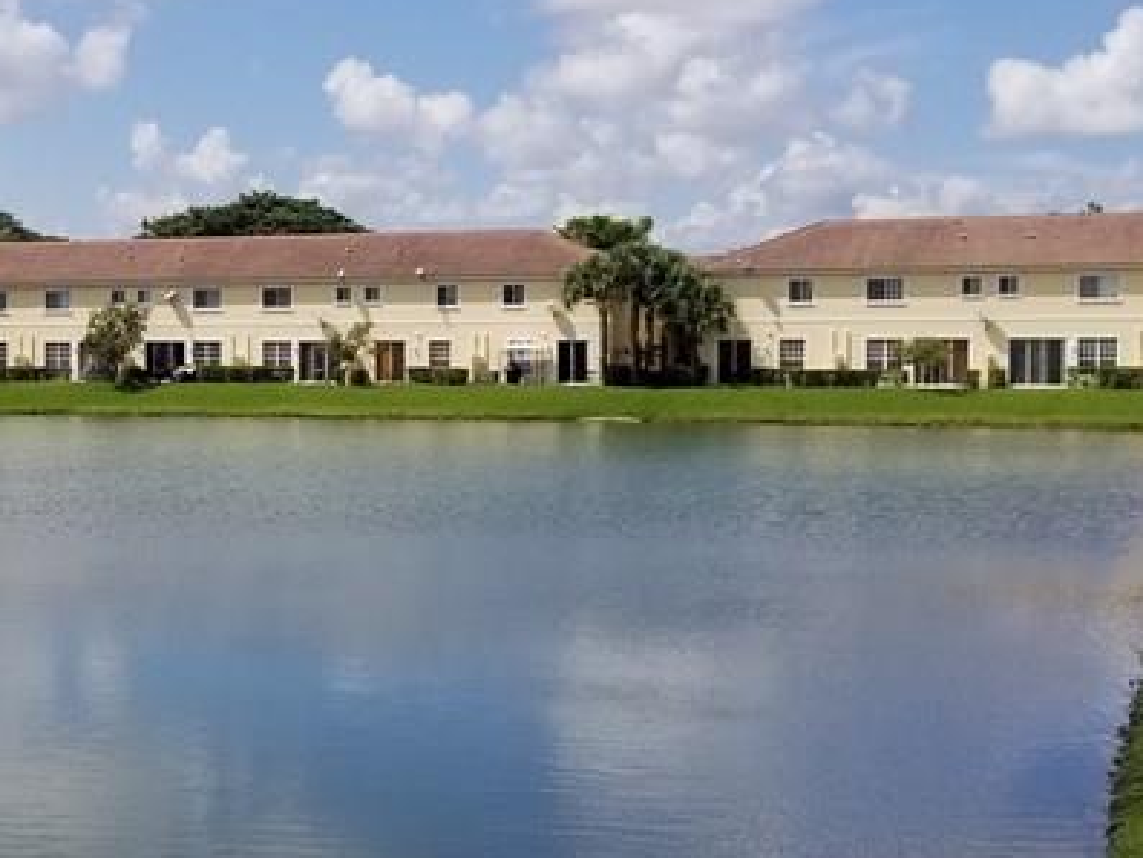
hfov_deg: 28.3
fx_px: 2213
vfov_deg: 21.9
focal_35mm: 67
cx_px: 207
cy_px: 446
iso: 50
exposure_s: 1/3648
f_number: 1.7
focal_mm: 4.25
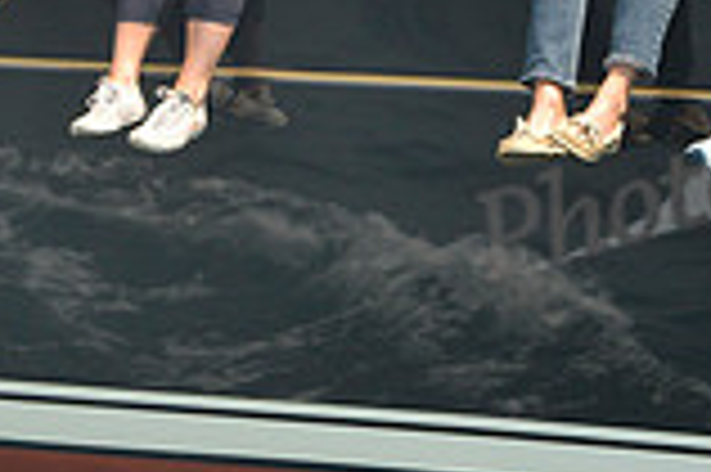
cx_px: 248
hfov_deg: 3.7
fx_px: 10891
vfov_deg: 2.5
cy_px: -7
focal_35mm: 552
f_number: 10
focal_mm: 150
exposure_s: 1/1250
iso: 560
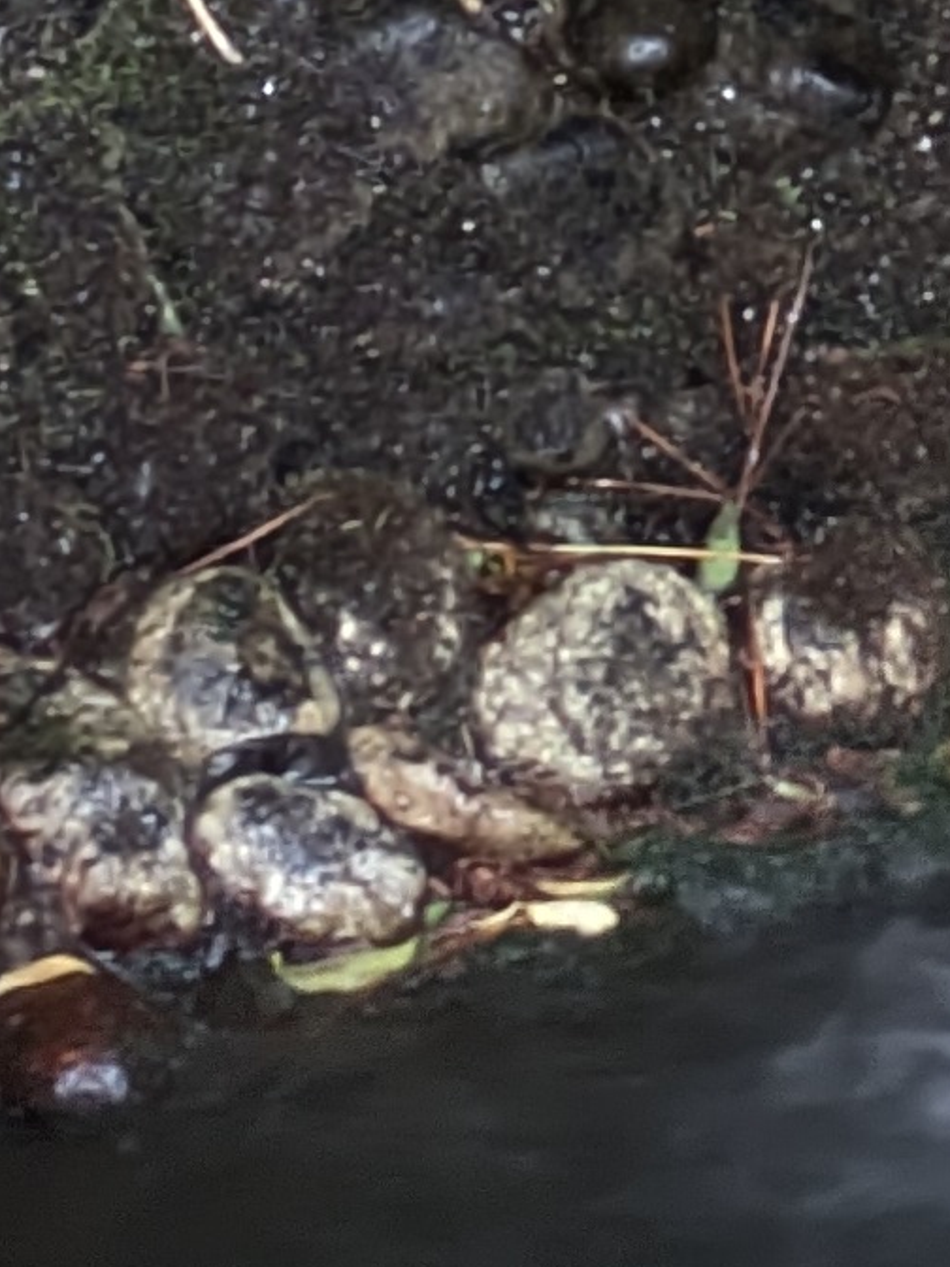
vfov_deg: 5.4
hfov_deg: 4.1
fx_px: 12844
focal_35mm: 351
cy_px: -2236
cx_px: 2603
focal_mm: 5.43
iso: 606
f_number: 1.89
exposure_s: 1/60
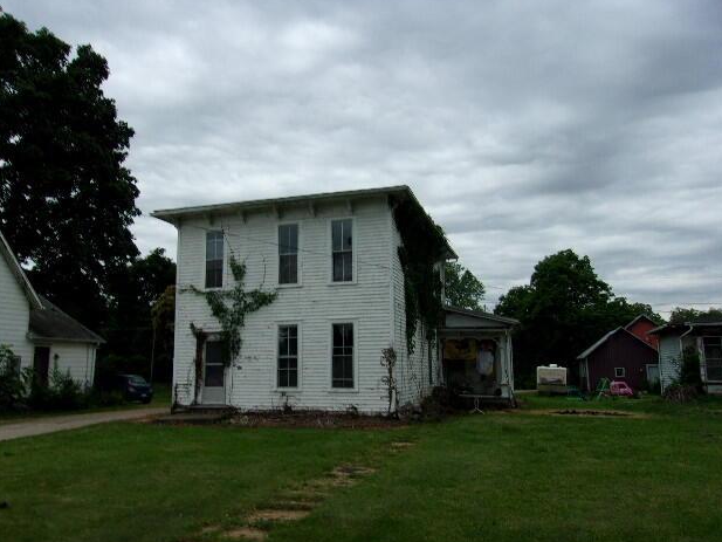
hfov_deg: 63.4
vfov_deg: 49.8
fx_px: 584
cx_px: 352
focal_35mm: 28
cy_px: 274
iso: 80
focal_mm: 4.9
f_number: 10.4
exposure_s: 1/58
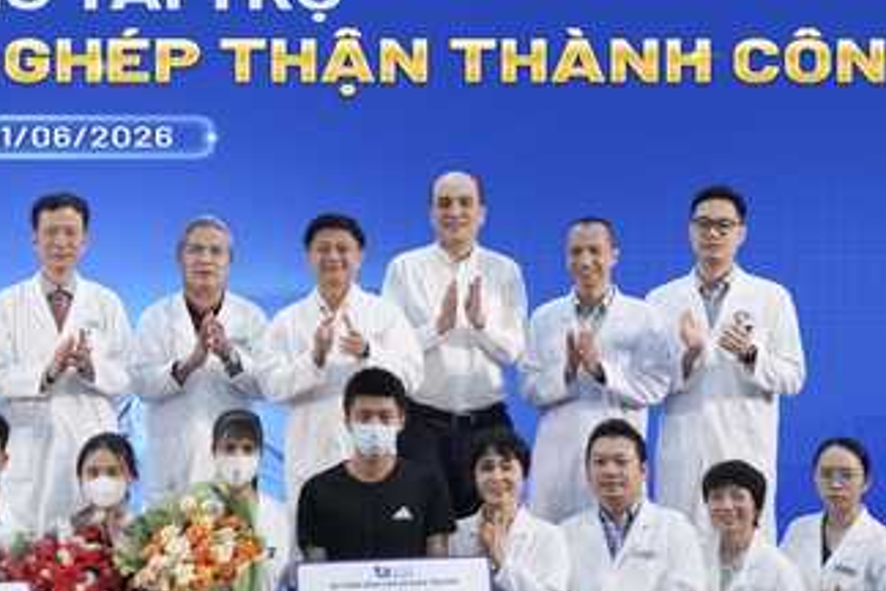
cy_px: 316
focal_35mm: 97
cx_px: 3
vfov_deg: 14.1
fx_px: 2387
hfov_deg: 20.4
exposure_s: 1/200
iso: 2000
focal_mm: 29
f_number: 7.1
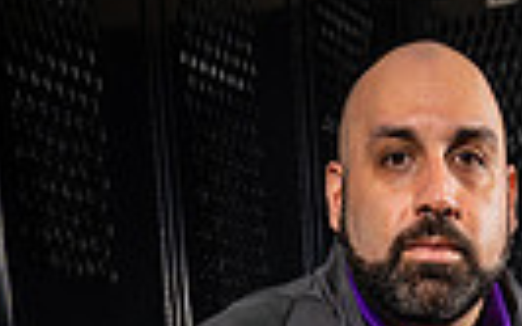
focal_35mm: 107
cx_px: 471
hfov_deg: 19.1
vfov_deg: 10.3
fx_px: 1522
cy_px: 821
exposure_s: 1/125
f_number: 8
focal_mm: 31
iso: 100
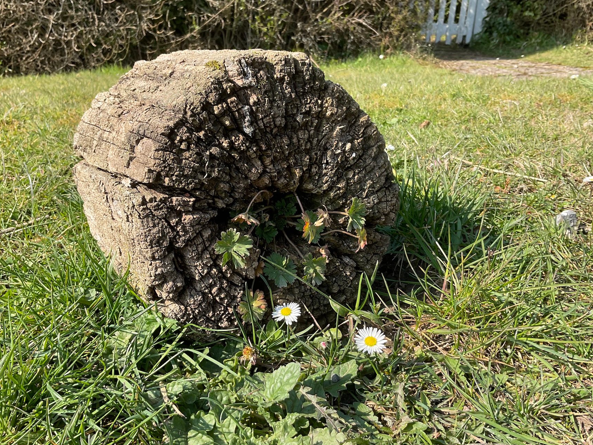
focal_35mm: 34
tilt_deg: -19.5
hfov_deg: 53.9
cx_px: 284
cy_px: 188
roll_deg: +0.3
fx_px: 582
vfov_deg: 41.7
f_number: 1.8
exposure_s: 1/749
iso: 16
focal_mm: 3
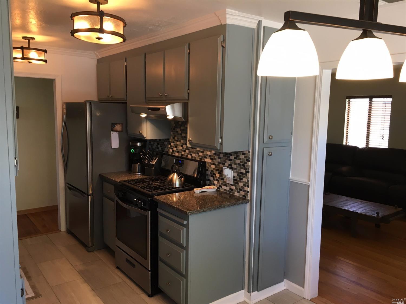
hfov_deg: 61.7
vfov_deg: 48.2
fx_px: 340
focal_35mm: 29
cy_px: 152
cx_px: 203
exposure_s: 1/30
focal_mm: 4.15
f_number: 2.2
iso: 50
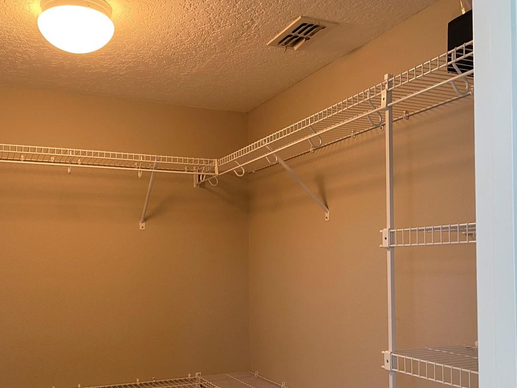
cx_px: 213
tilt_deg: -0.3
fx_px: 538
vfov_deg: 39.3
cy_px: 254
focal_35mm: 36
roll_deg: +0.7
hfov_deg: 51.1
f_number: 1.8
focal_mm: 4.25
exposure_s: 1/60
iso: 160
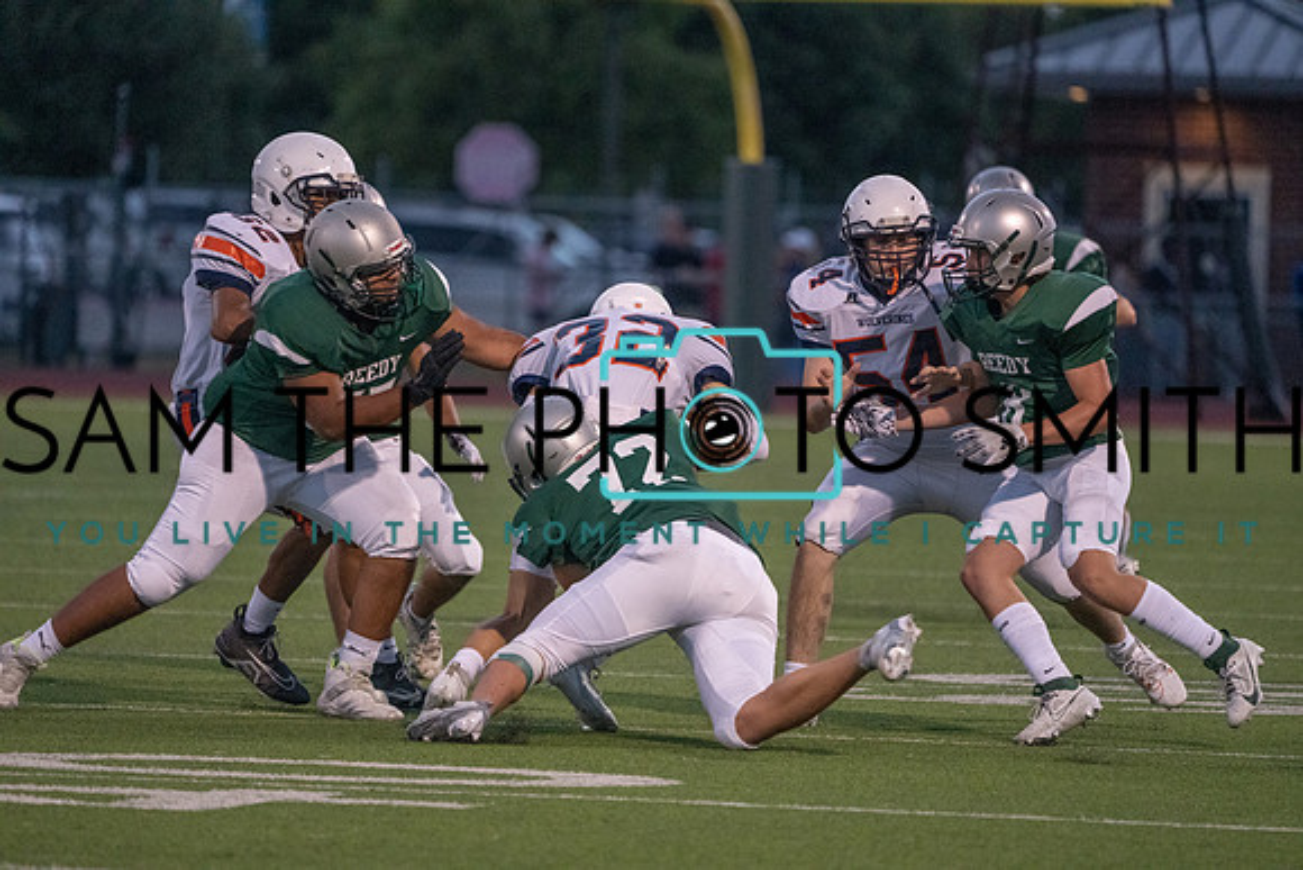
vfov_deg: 3.4
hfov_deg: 5.2
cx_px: 652
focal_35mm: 400
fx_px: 14480
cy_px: 435
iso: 10000
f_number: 5.6
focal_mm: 400
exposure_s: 1/1000
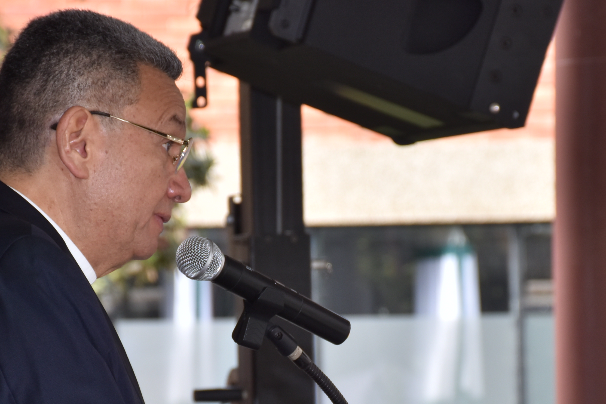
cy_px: 399
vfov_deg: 4.5
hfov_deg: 6.8
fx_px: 5101
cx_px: 319
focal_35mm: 303
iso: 140
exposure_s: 1/80
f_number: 7.1
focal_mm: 100
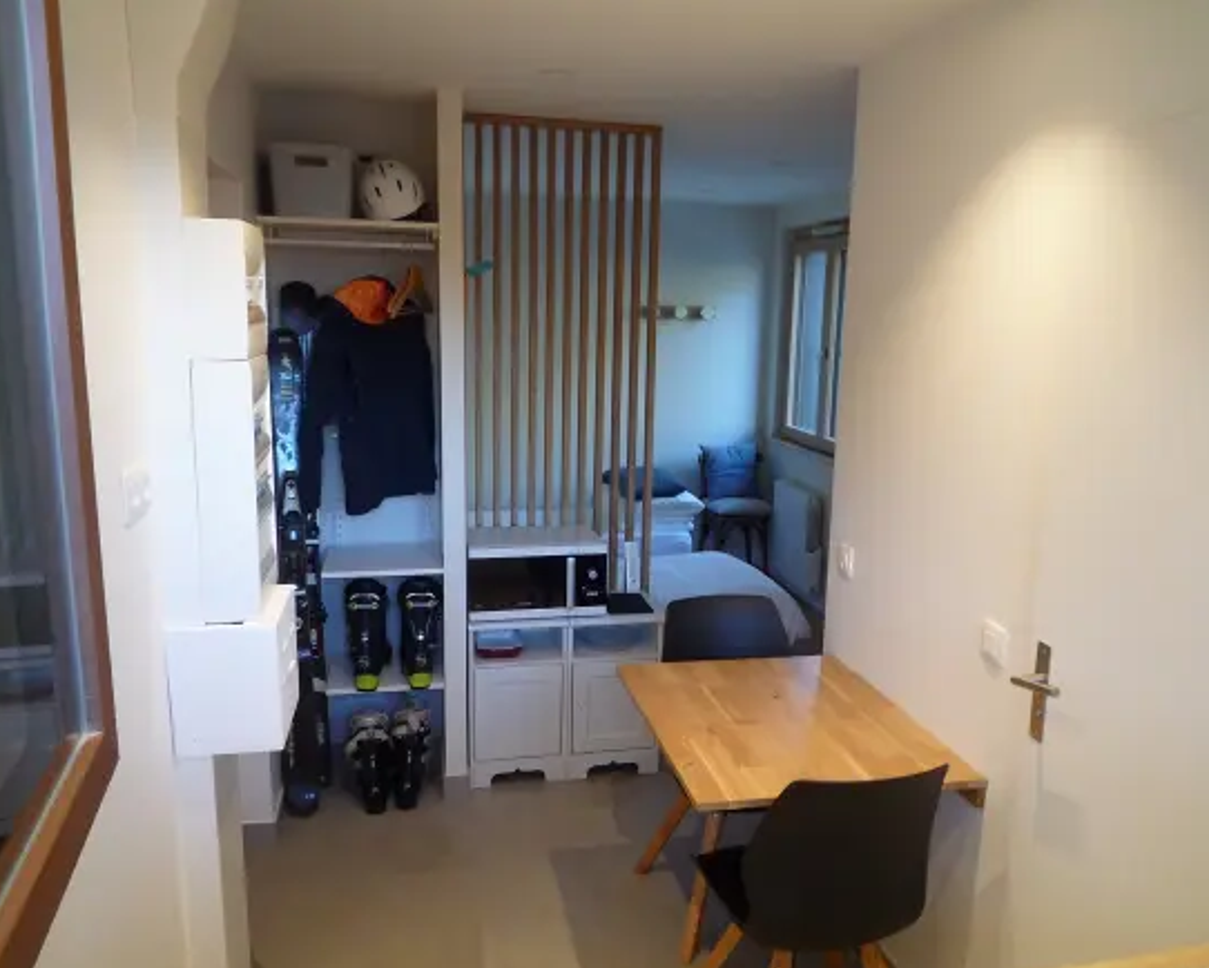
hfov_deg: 64.0
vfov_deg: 53.2
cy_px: 497
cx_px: 647
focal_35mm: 27
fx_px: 966
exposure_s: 1/30
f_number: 2.8
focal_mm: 4.4
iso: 200
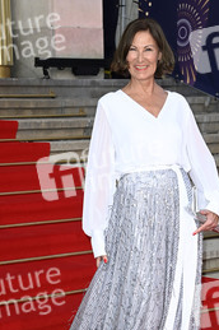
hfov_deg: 13.0
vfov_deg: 19.4
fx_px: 961
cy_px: 234
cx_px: 139
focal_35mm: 105
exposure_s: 1/200
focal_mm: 68
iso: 1600
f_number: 6.3
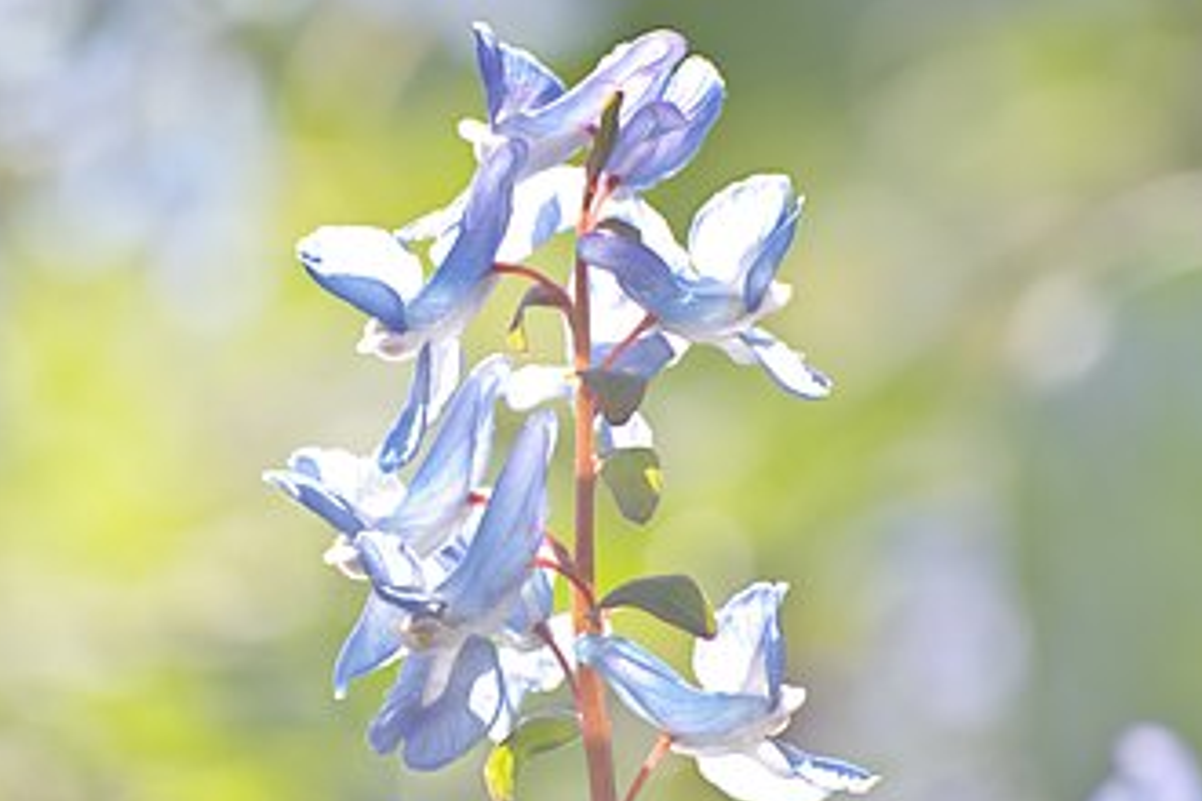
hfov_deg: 3.0
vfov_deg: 2.0
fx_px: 23270
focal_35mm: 697
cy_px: 437
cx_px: 787
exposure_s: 1/80
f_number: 5.6
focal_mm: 300
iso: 100
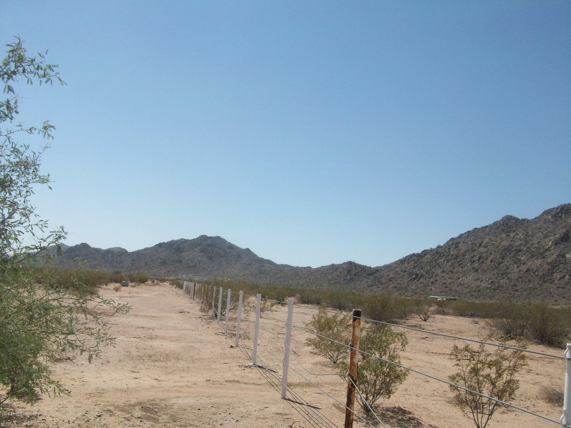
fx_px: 561
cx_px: 286
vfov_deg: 41.8
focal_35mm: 34
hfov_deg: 54.0
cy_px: 214
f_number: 5.5
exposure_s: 1/543
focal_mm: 5.7
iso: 64
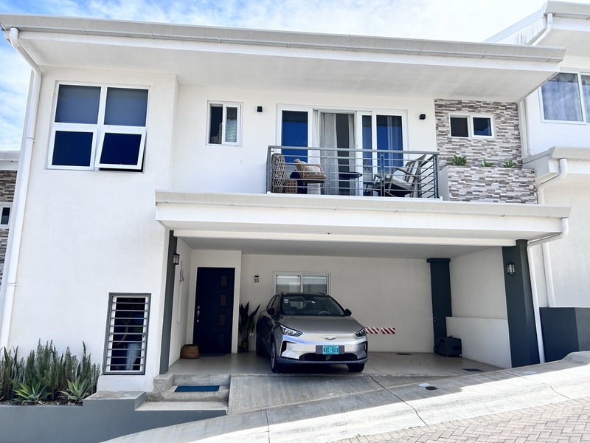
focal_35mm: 26
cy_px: 222
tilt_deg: +11.1
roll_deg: -0.8
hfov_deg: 67.3
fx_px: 443
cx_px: 295
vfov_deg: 53.1
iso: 50
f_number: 1.5
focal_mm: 5.7
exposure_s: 1/2695
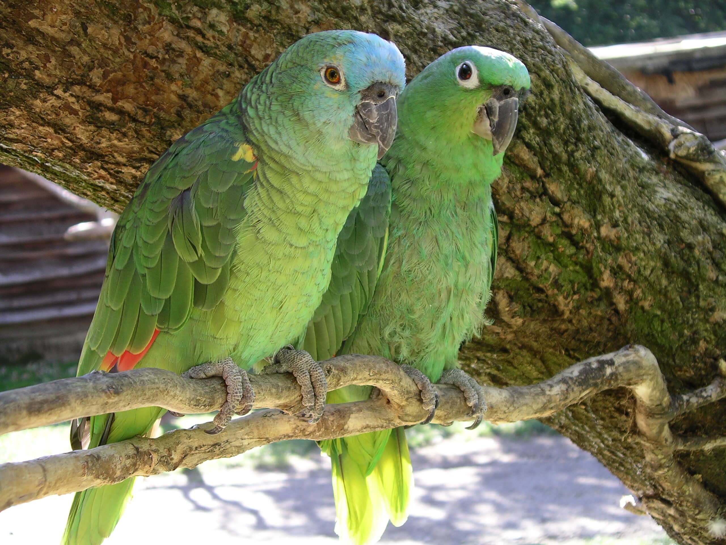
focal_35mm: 62
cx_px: 363
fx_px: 1300
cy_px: 272
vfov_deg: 23.7
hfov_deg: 31.2
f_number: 3.3
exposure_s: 1/96
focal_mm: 12.8
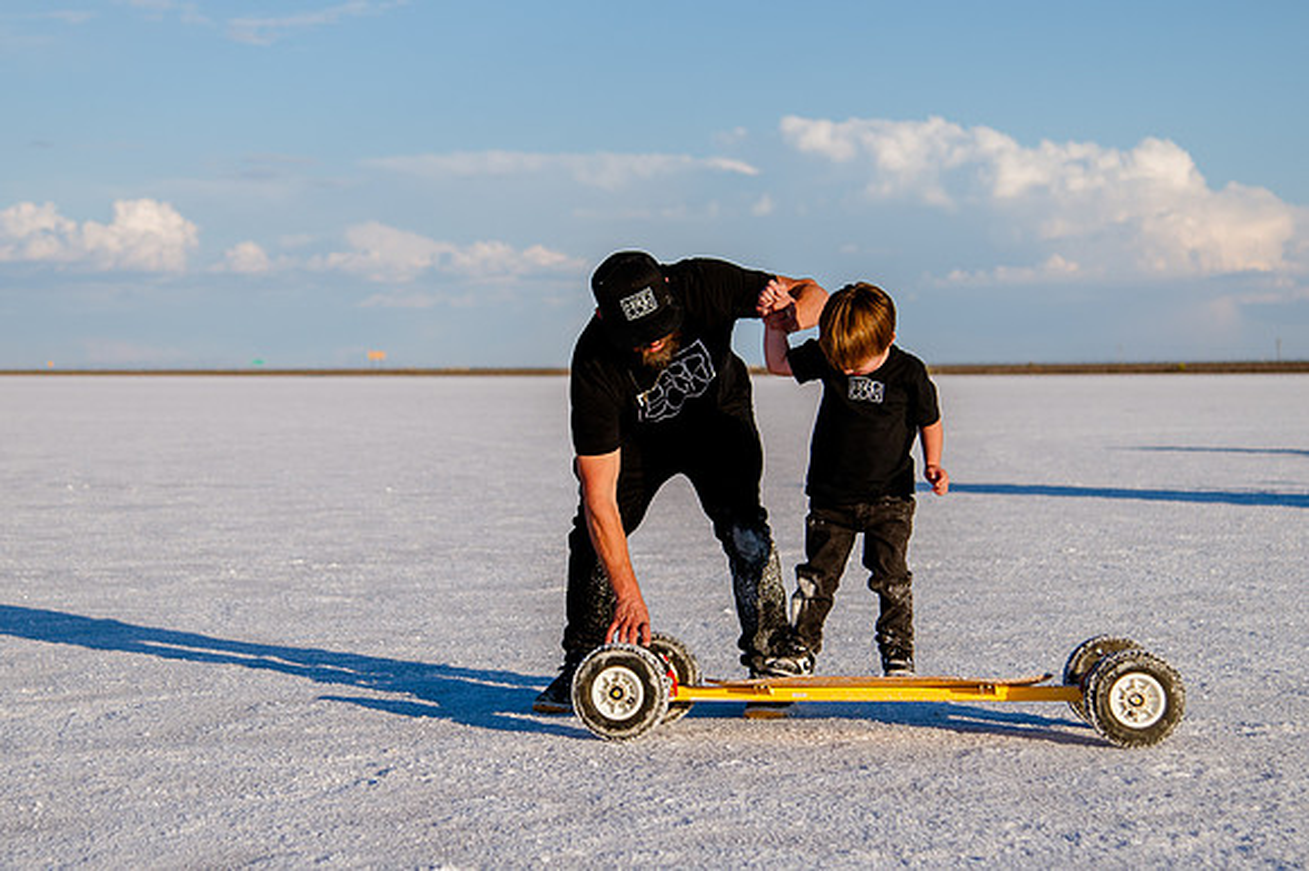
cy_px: 436
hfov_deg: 23.4
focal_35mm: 87
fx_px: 3152
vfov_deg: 15.7
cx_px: 590
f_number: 4
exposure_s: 1/2000
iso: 200
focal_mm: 55
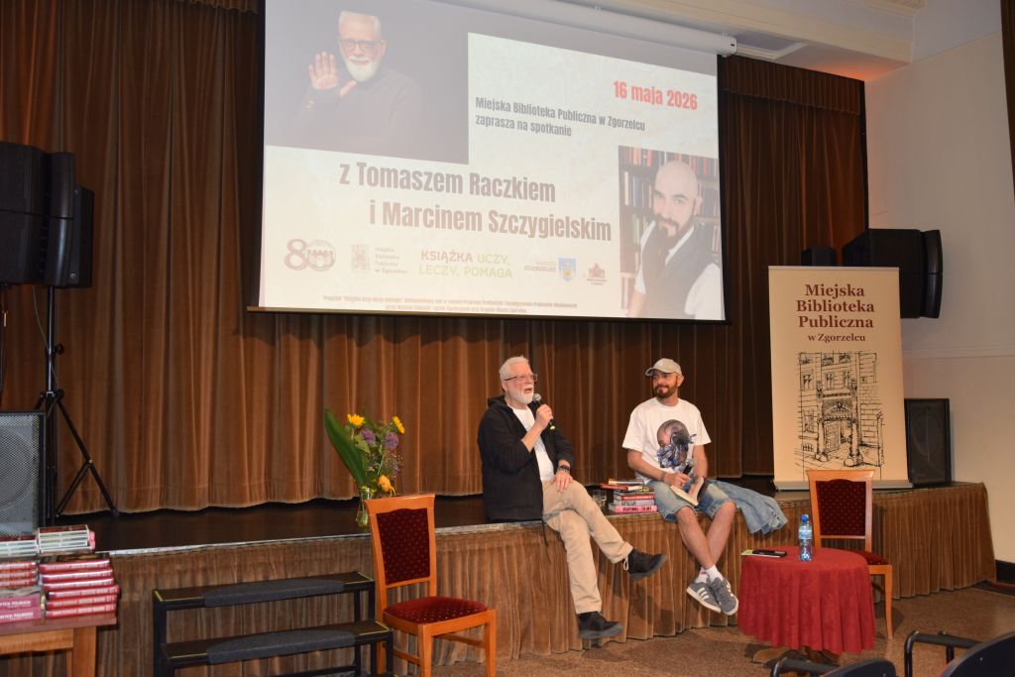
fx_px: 930
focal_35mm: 33
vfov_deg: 40.0
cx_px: 508
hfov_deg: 57.2
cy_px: 338
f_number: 4.5
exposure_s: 1/80
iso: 800
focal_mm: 22
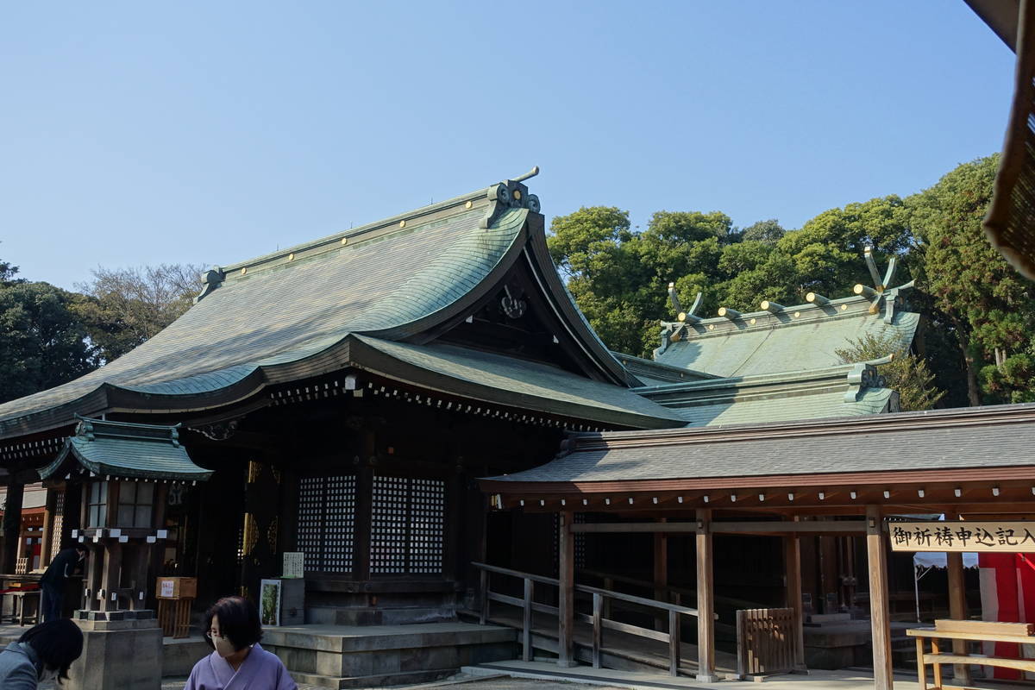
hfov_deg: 51.9
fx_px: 1064
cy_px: 345
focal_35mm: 37
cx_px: 518
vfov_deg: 35.9
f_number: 4
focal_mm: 13.53
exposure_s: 1/500
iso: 125
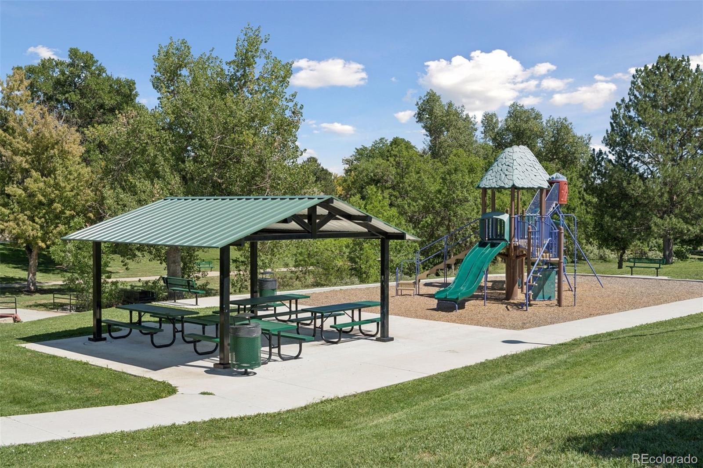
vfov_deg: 31.2
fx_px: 839
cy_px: 234
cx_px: 352
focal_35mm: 43
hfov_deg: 45.4
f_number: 9
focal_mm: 43
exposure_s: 1/1000
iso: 400
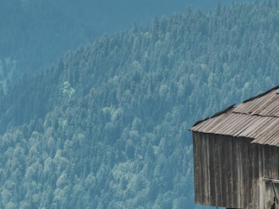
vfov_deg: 2.5
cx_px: 367
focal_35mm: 601
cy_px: 180
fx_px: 4842
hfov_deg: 3.3
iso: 500
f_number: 11
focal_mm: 74.4
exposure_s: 1/340
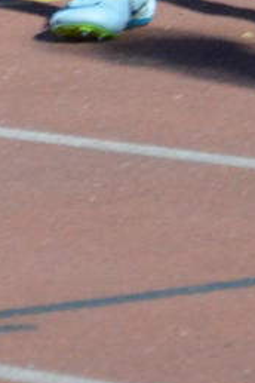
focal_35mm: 891
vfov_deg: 2.3
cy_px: -536
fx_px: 9466
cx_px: -179
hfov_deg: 1.5
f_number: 5.3
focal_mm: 75
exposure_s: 1/50
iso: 1600
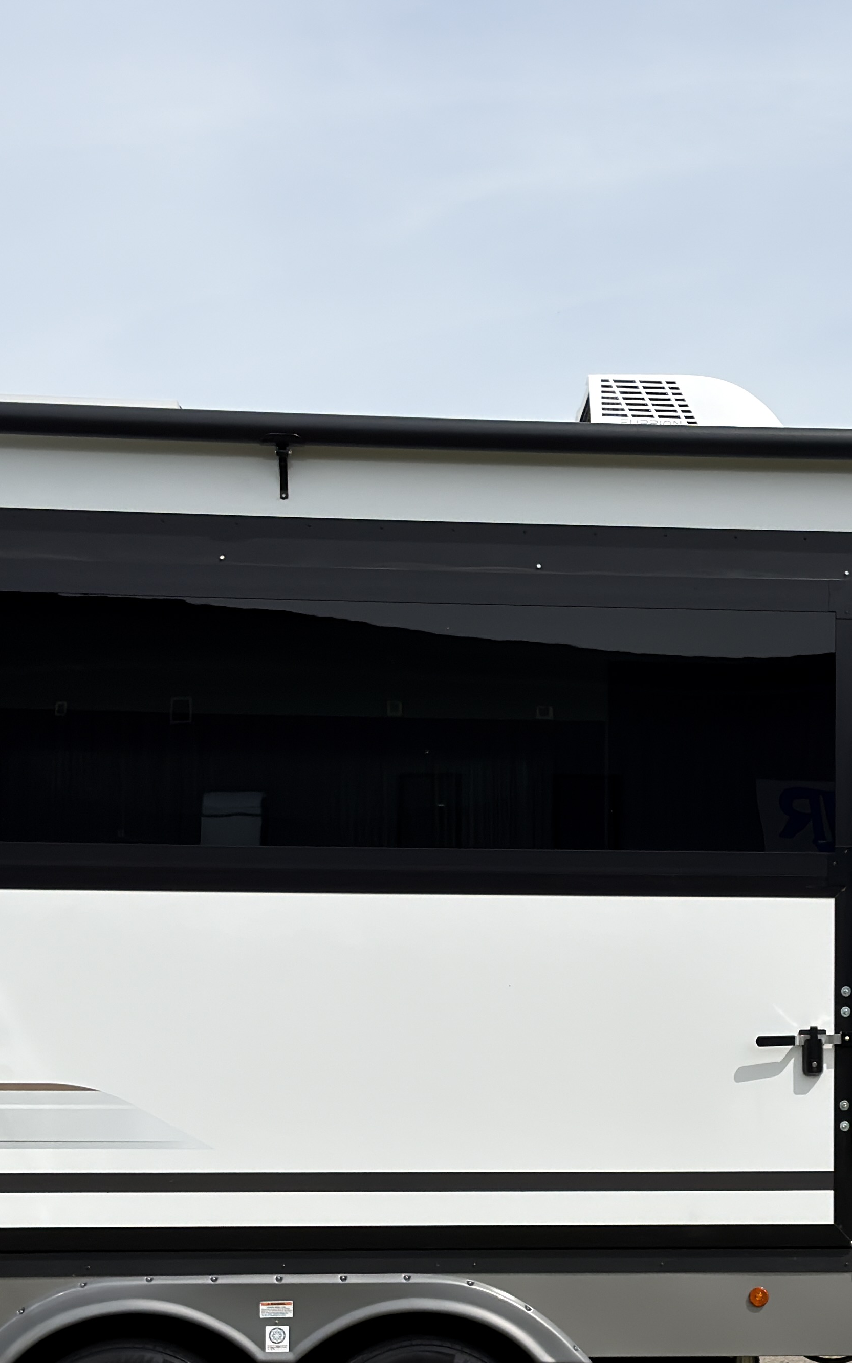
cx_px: 694
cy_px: 1012
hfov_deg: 16.8
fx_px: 2861
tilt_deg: +0.6
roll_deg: -0.1
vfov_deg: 26.5
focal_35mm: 77
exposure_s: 1/6494
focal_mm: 6.76
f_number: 1.78
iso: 64
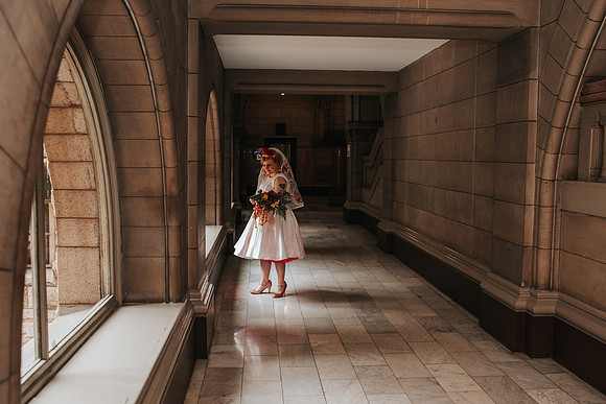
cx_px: 303
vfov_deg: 37.0
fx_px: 605
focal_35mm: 36
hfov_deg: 53.2
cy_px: 202
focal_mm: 35
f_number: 4
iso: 800
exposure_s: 1/160
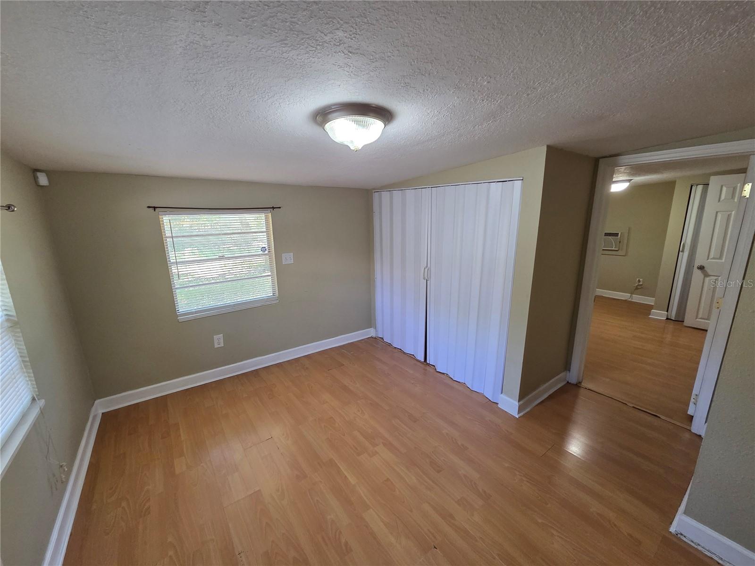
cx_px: 378
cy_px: 283
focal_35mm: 13
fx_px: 284
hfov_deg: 106.2
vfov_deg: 89.9
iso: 200
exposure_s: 1/60
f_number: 2.2
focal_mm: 2.2
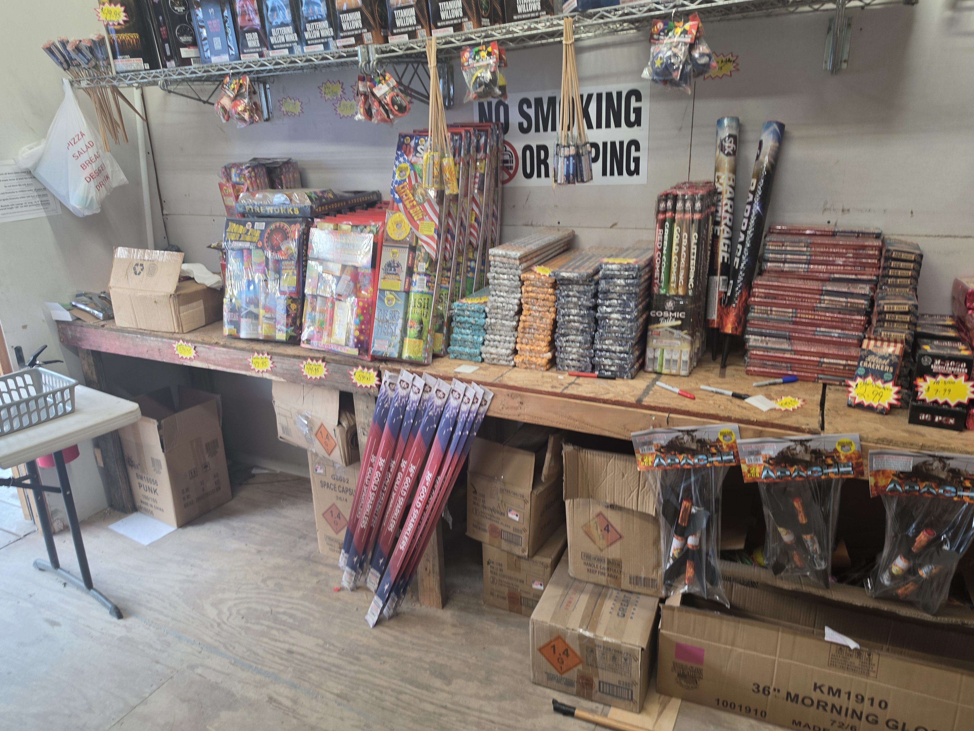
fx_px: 647
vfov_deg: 58.9
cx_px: 487
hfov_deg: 73.9
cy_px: 366
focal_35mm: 23
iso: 80
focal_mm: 6.5
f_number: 1.4
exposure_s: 1/62
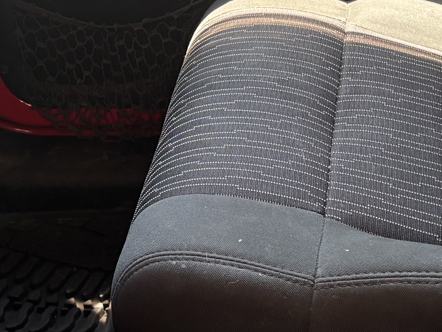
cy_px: -71
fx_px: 1162
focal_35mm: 91
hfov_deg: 21.3
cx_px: 84
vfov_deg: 15.6
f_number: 1.6
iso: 100
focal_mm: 5.96
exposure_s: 1/121
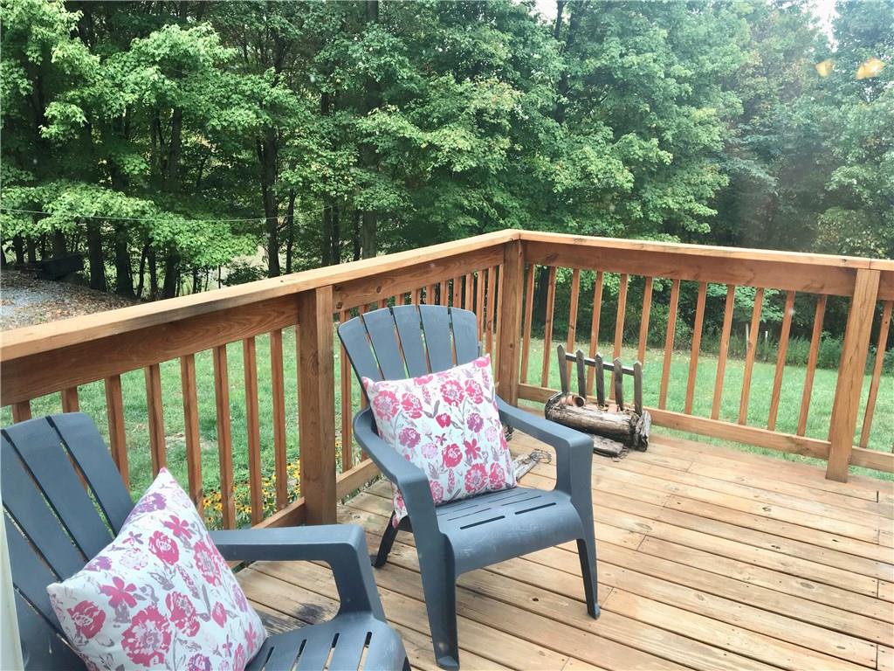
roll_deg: -1.0
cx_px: 447
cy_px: 336
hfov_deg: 61.7
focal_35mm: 29
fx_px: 749
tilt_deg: -14.2
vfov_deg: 48.2
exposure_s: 1/60
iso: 32
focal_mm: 4.15
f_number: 2.2
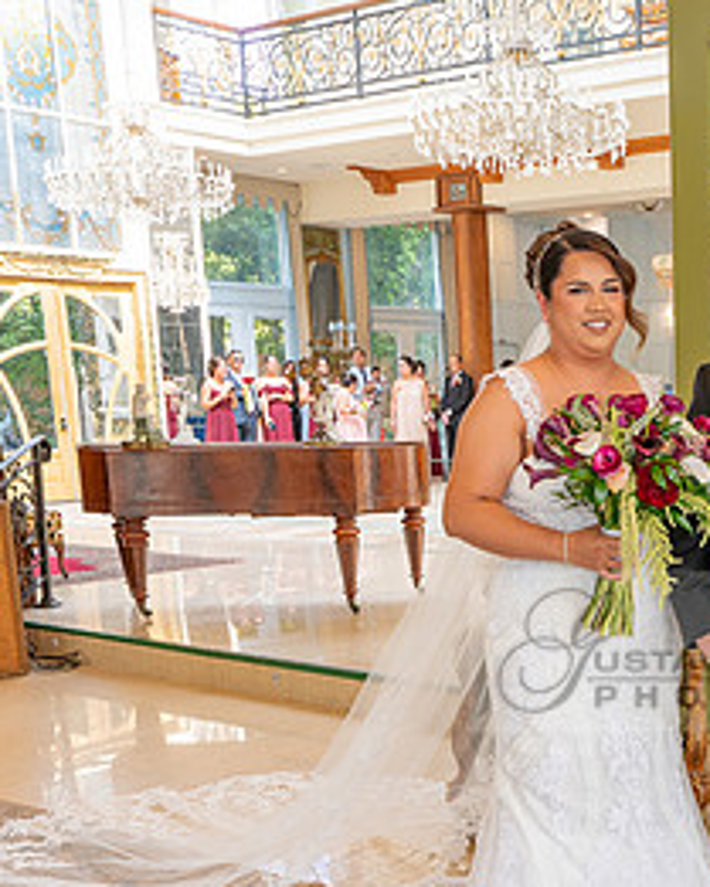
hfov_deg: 27.8
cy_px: 651
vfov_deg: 36.6
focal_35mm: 50
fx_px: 1313
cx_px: 764
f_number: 4.5
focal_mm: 24
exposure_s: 1/200
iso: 500
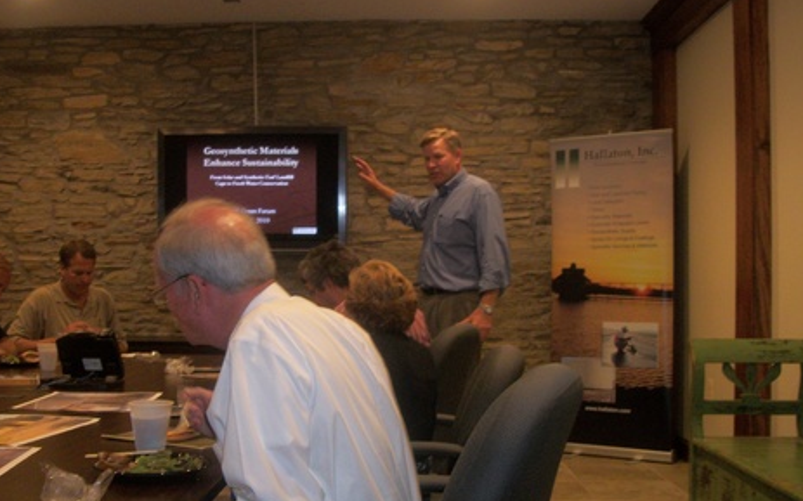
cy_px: 288
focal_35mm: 44
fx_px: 963
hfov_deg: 45.1
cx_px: 326
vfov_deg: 29.1
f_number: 2.9
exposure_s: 1/30
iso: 160
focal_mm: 5.7
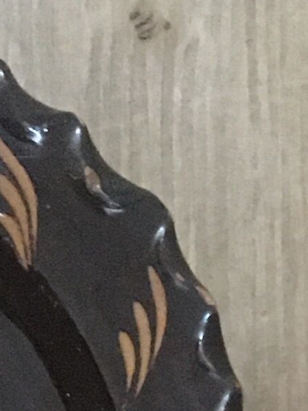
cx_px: 271
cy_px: 1128
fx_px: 2375
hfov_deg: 7.4
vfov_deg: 8.6
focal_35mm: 200
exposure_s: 1/17
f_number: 2.2
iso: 250
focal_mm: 4.15
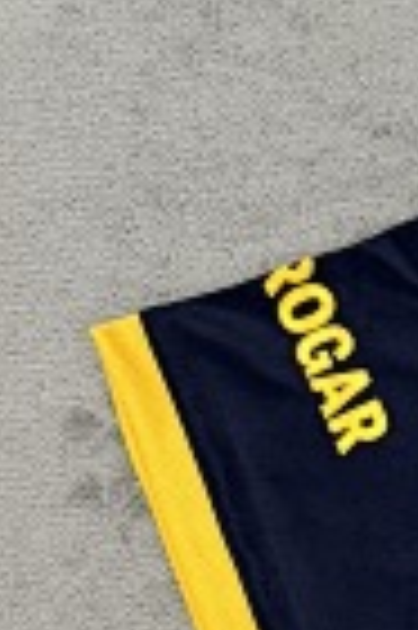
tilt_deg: -77.6
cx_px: 1227
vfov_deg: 13.9
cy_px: 788
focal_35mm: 143
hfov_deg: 8.2
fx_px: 2497
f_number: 1.78
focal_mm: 6.76
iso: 250
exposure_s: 1/50
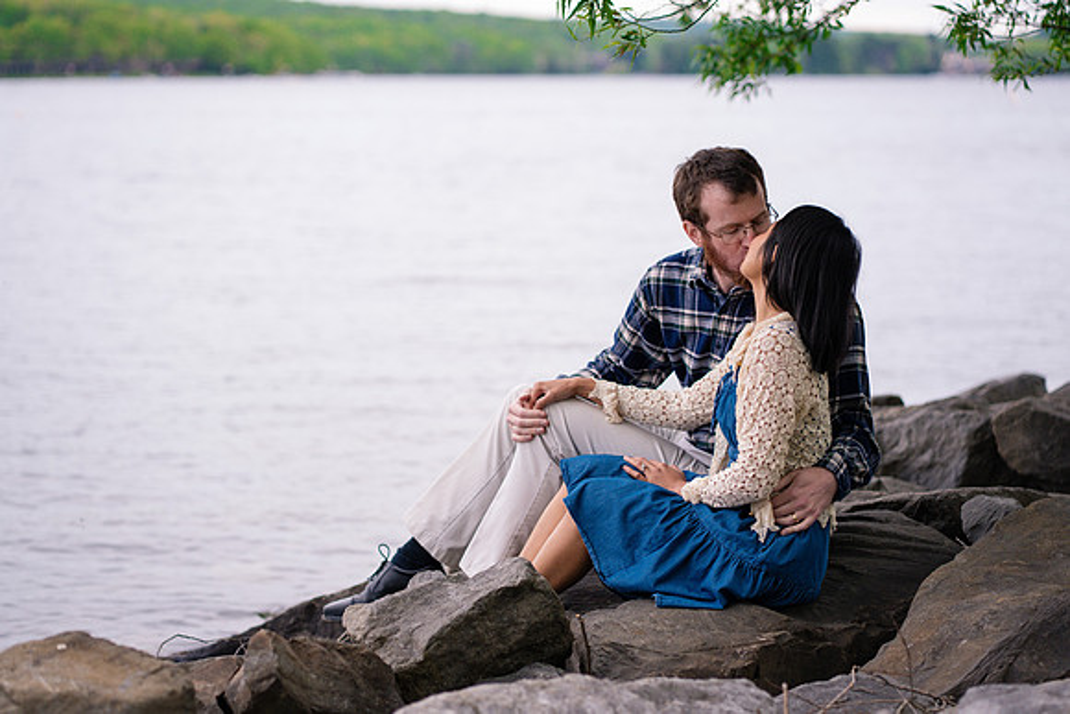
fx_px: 2527
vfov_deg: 16.1
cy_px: 357
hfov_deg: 23.9
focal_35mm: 85
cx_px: 535
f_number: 2.8
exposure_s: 1/640
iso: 800
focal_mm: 85
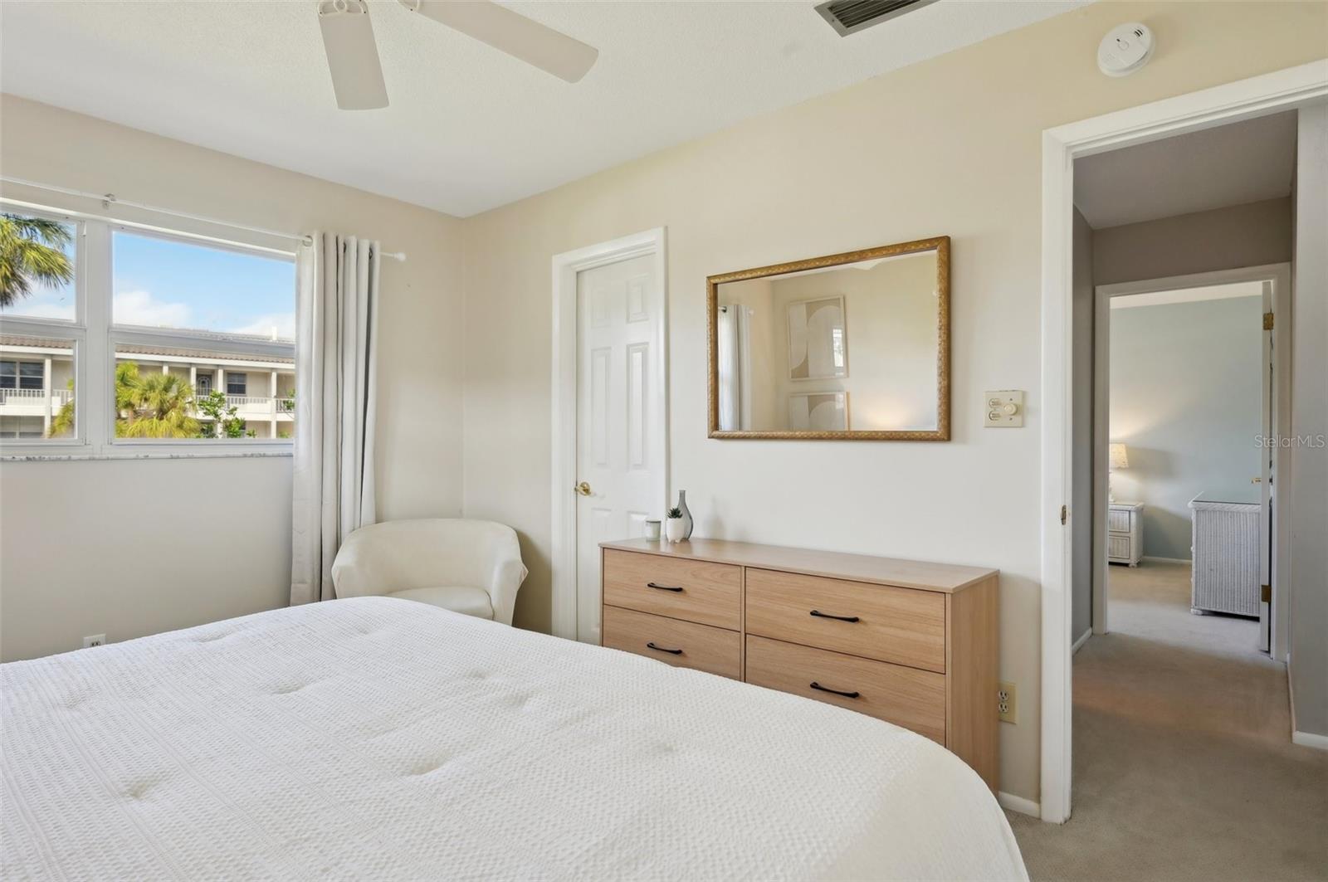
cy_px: 441
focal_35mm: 19
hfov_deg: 87.0
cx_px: 664
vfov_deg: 64.4
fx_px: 700
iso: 400
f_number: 8
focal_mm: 19
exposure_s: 1/80
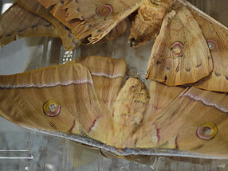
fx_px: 534
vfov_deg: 18.0
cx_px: 188
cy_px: 27
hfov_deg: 23.7
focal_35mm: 81
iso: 250
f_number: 1.7
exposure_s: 1/100
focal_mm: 20
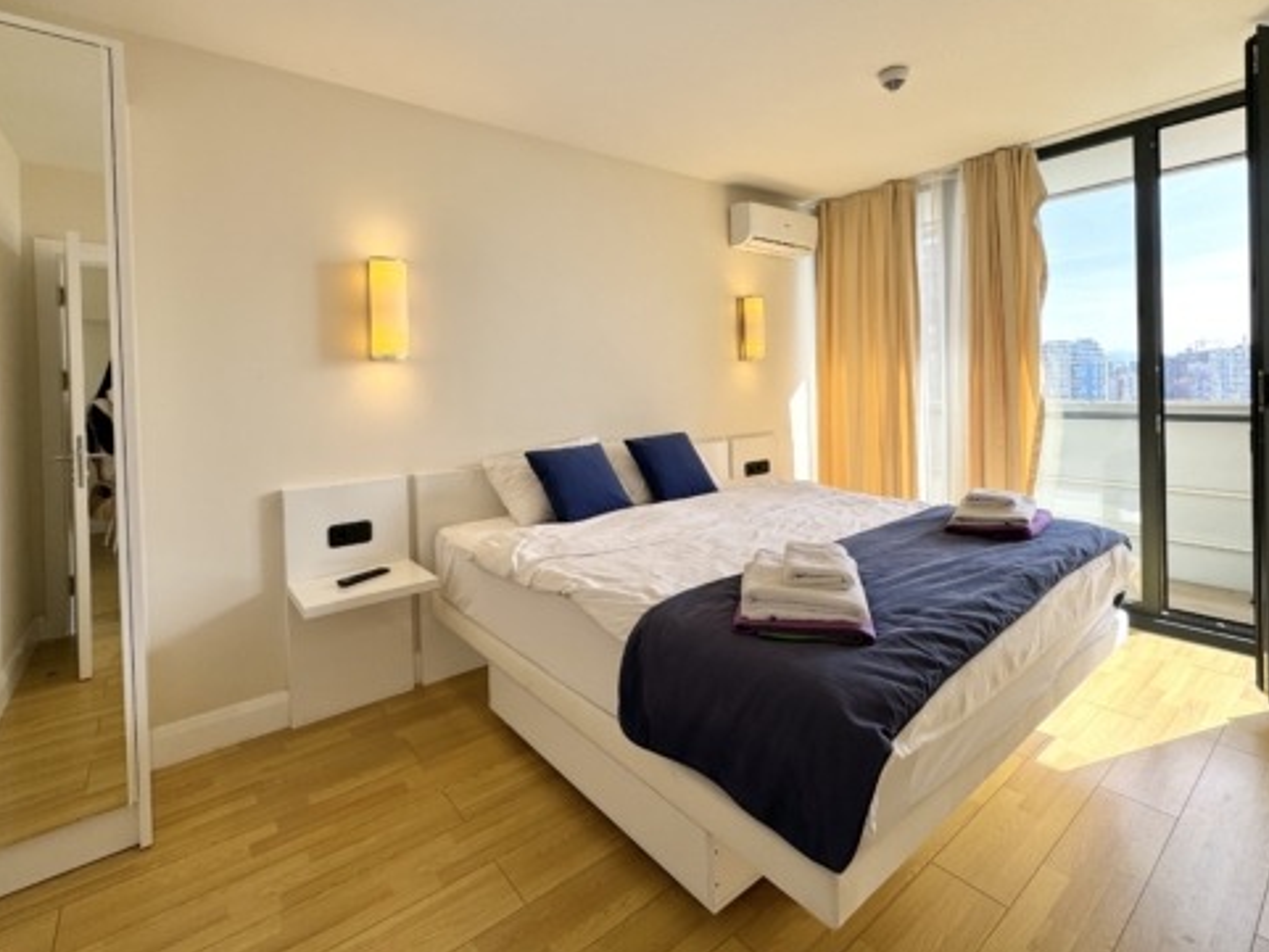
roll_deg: +1.8
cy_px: 390
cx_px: 657
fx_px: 623
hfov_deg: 91.0
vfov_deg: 74.1
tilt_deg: -0.9
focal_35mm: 17
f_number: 2.2
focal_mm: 2.22
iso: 40
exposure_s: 1/331
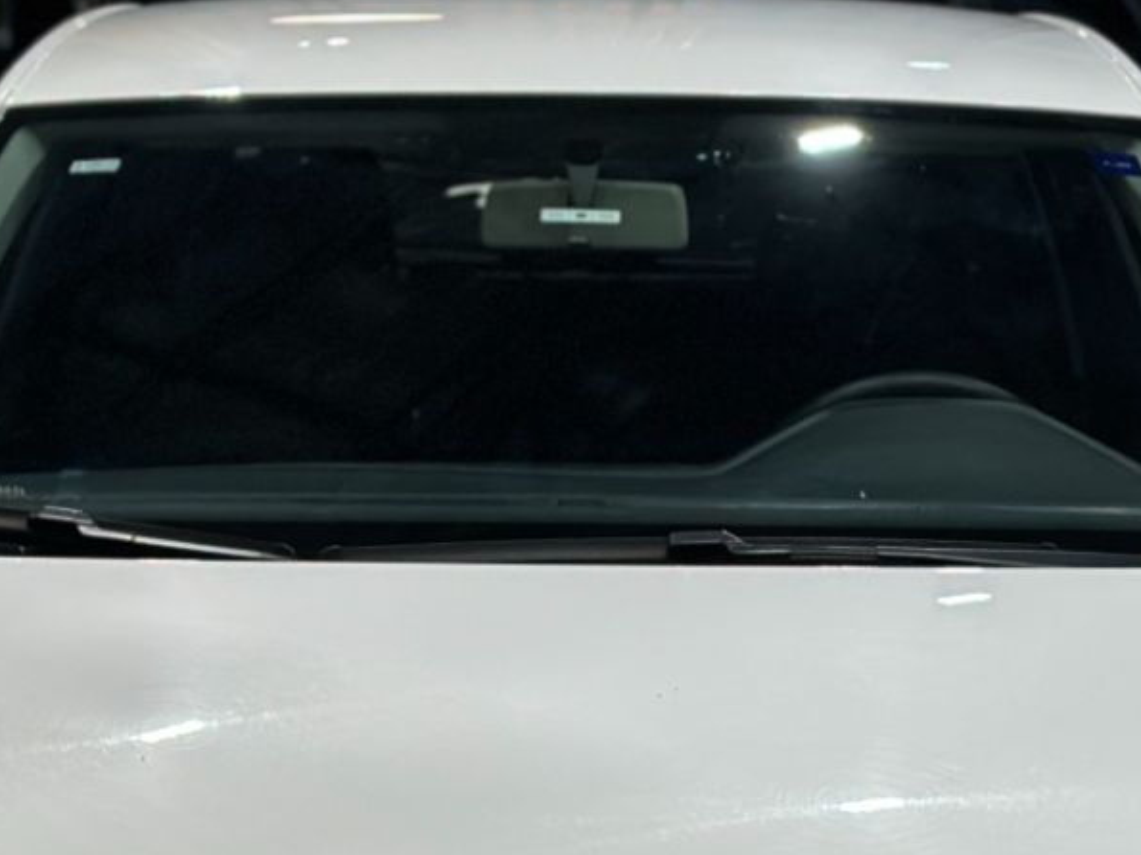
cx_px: 573
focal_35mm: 155
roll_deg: -0.4
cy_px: 966
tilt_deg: -11.2
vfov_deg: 9.5
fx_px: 5108
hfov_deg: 12.7
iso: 100
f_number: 1.78
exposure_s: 1/120
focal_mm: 6.86
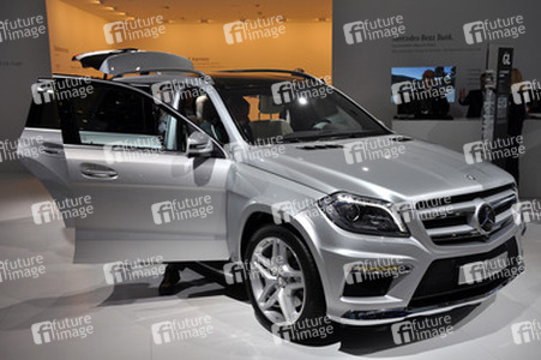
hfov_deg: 53.2
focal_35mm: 36
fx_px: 541
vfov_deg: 36.8
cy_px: 180
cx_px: 270
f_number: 5.6
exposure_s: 1/125
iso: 320
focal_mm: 24
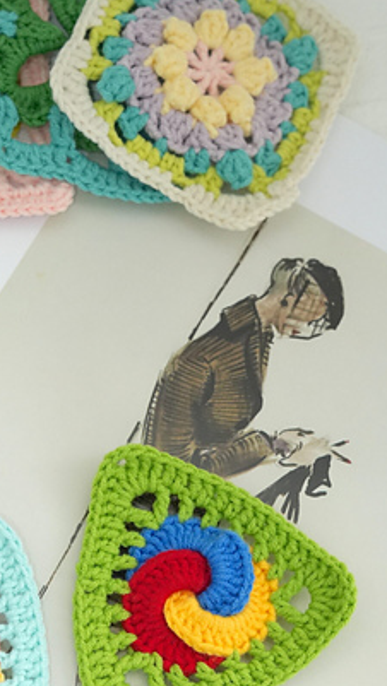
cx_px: 39
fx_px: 2131
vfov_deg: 18.2
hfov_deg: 10.3
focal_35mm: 117
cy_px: 541
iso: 3200
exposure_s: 1/320
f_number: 5.6
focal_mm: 70
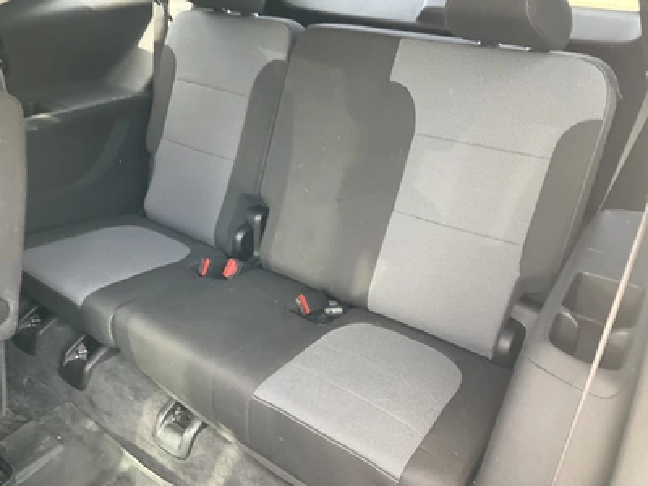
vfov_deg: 48.2
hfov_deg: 61.7
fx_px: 543
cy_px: 243
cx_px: 324
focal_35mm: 29
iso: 64
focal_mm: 3
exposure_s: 1/60
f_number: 1.8
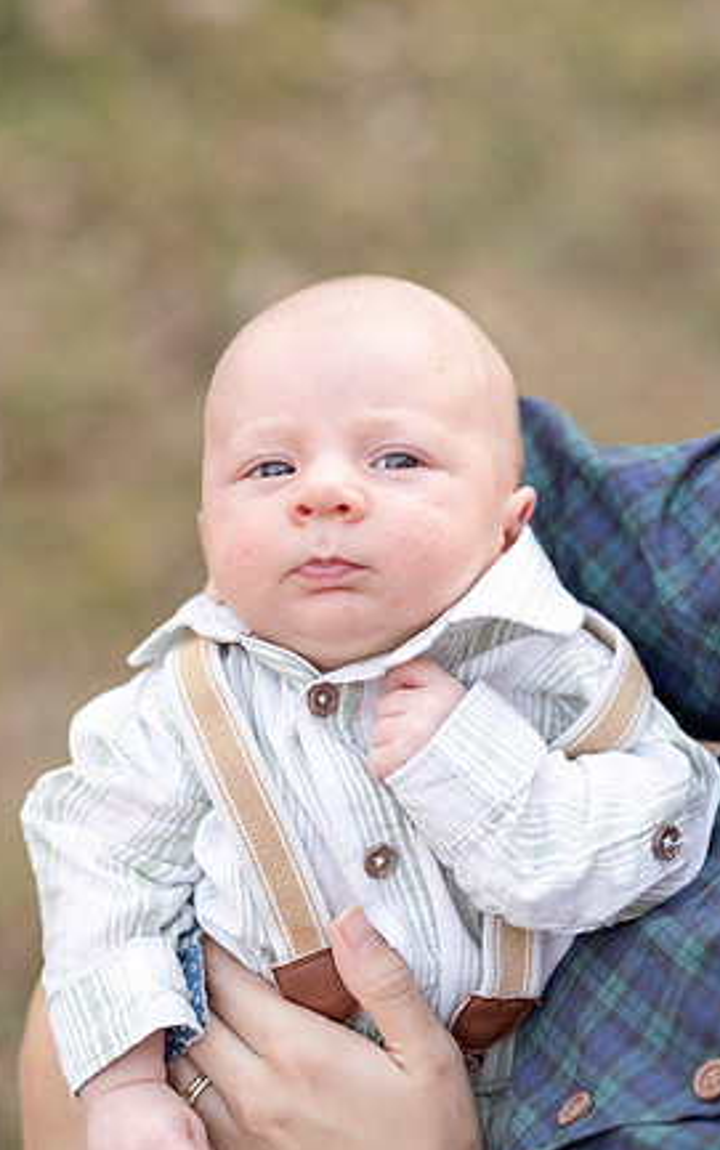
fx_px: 2823
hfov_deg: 14.5
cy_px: 590
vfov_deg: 23.0
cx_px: 380
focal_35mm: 90
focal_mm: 85
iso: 640
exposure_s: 1/640
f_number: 2.5
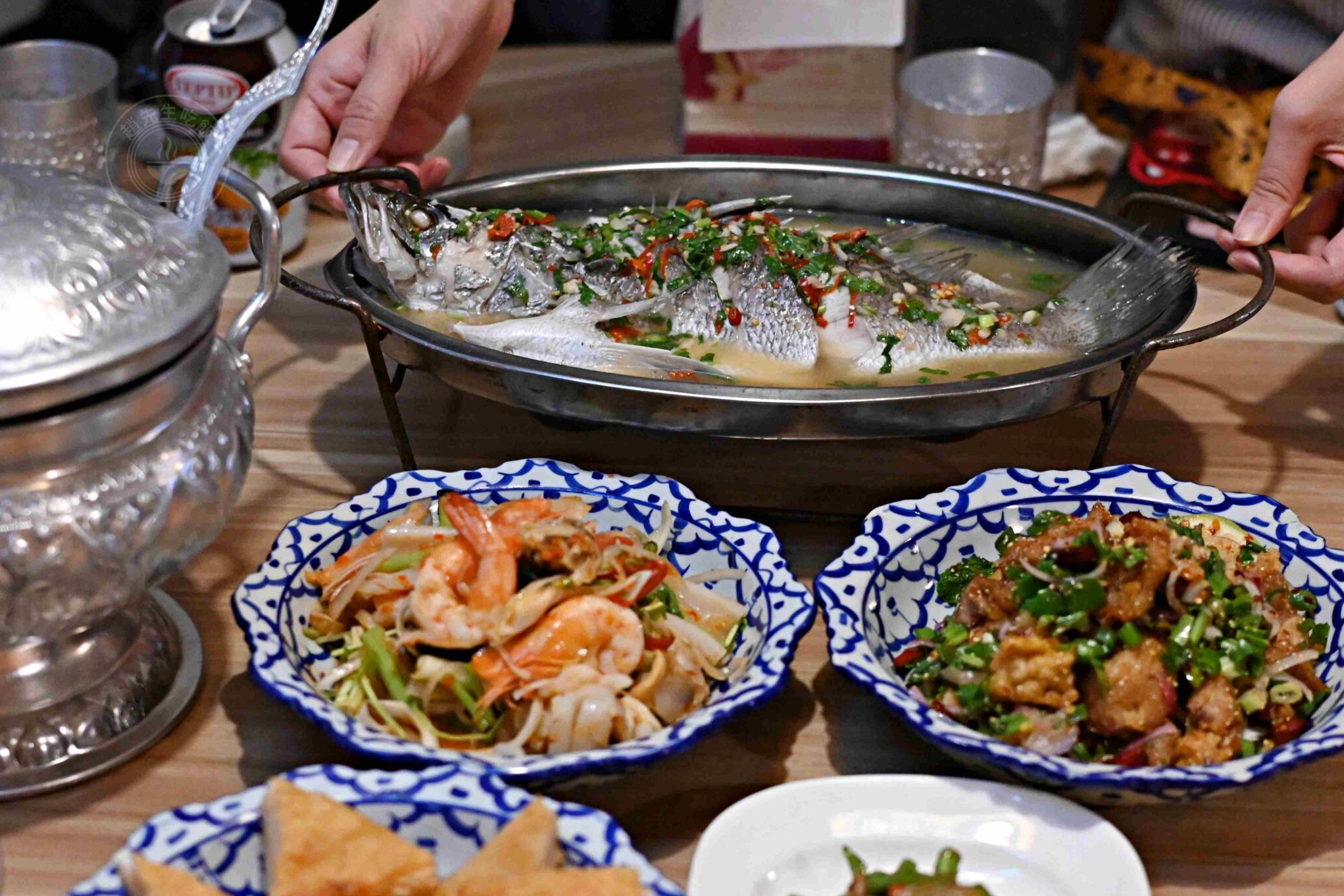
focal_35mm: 94
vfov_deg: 14.5
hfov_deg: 21.7
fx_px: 3509
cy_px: 528
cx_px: 629
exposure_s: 1/200
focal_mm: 50
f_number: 2.8
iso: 2800
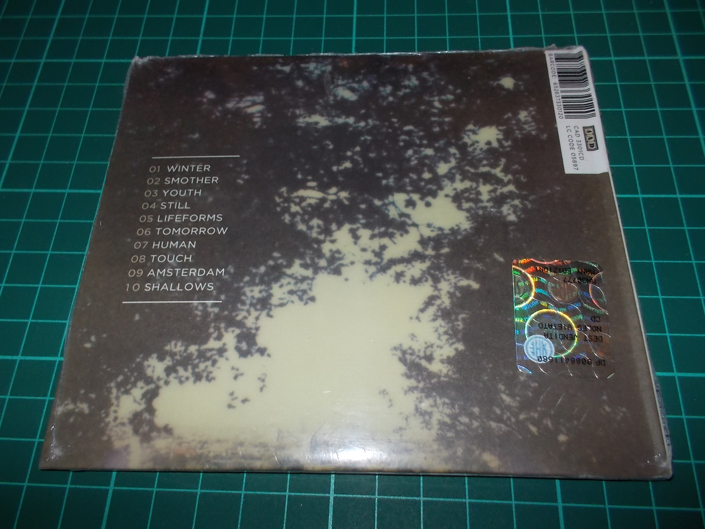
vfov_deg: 48.2
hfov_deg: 61.7
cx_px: 352
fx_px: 591
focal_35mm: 29
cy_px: 264
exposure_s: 1/30
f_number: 3.3
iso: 200
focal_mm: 4.1
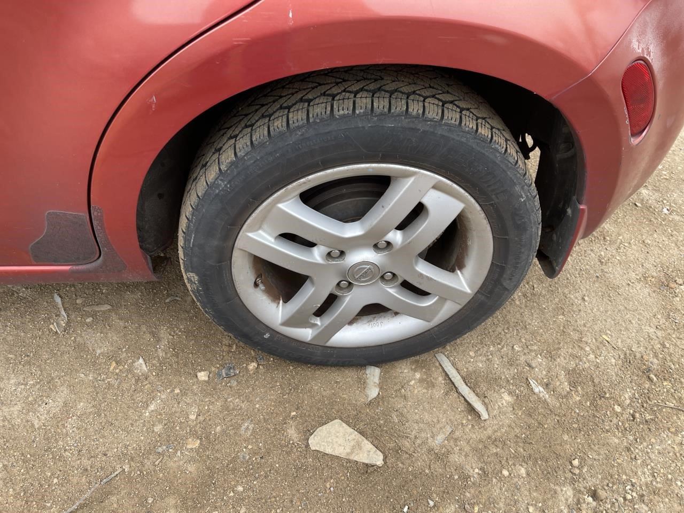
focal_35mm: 25
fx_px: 494
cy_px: 256
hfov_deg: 69.4
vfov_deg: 54.9
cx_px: 342
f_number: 1.6
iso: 32
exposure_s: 1/192
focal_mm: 5.1
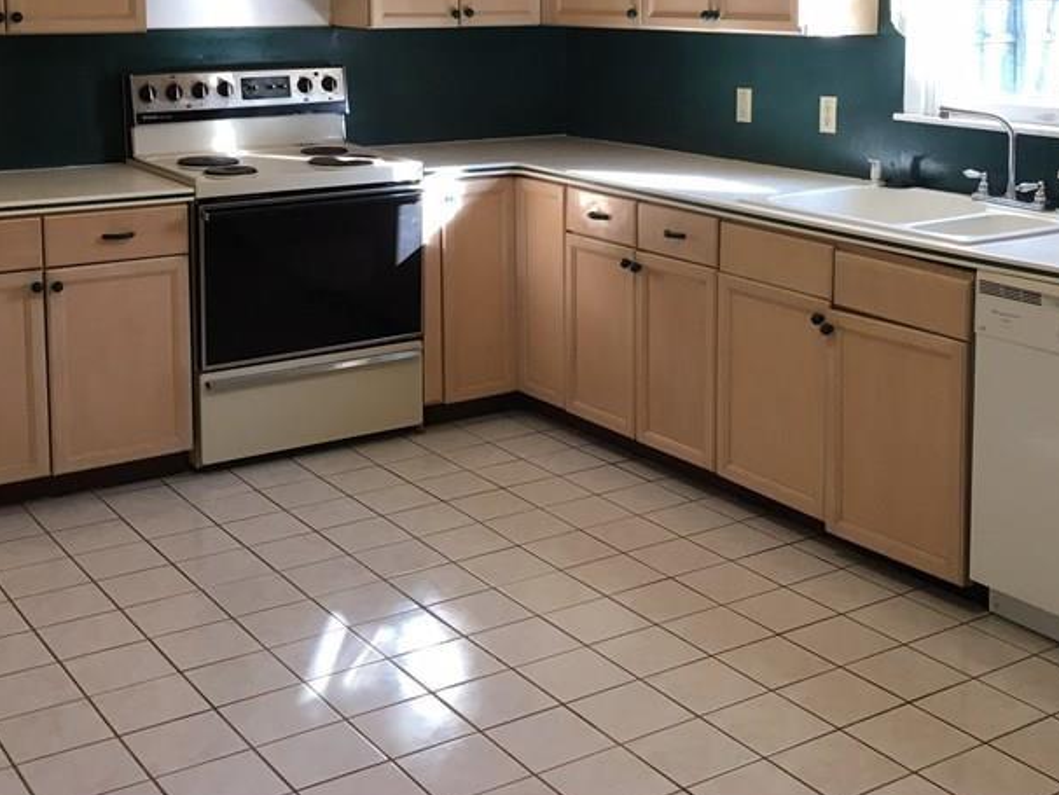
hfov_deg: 38.9
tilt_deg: -9.3
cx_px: 580
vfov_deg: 29.1
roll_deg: +0.0
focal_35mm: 49
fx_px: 1500
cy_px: 178
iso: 32
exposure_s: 1/30
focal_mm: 4.15
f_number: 2.2
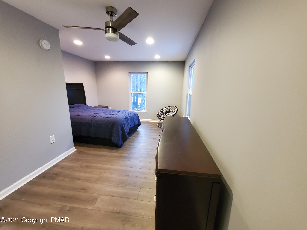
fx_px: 115
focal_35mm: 13
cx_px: 154
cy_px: 115
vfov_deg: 89.9
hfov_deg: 106.2
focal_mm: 1.8
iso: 500
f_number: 2.2
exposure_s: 1/29
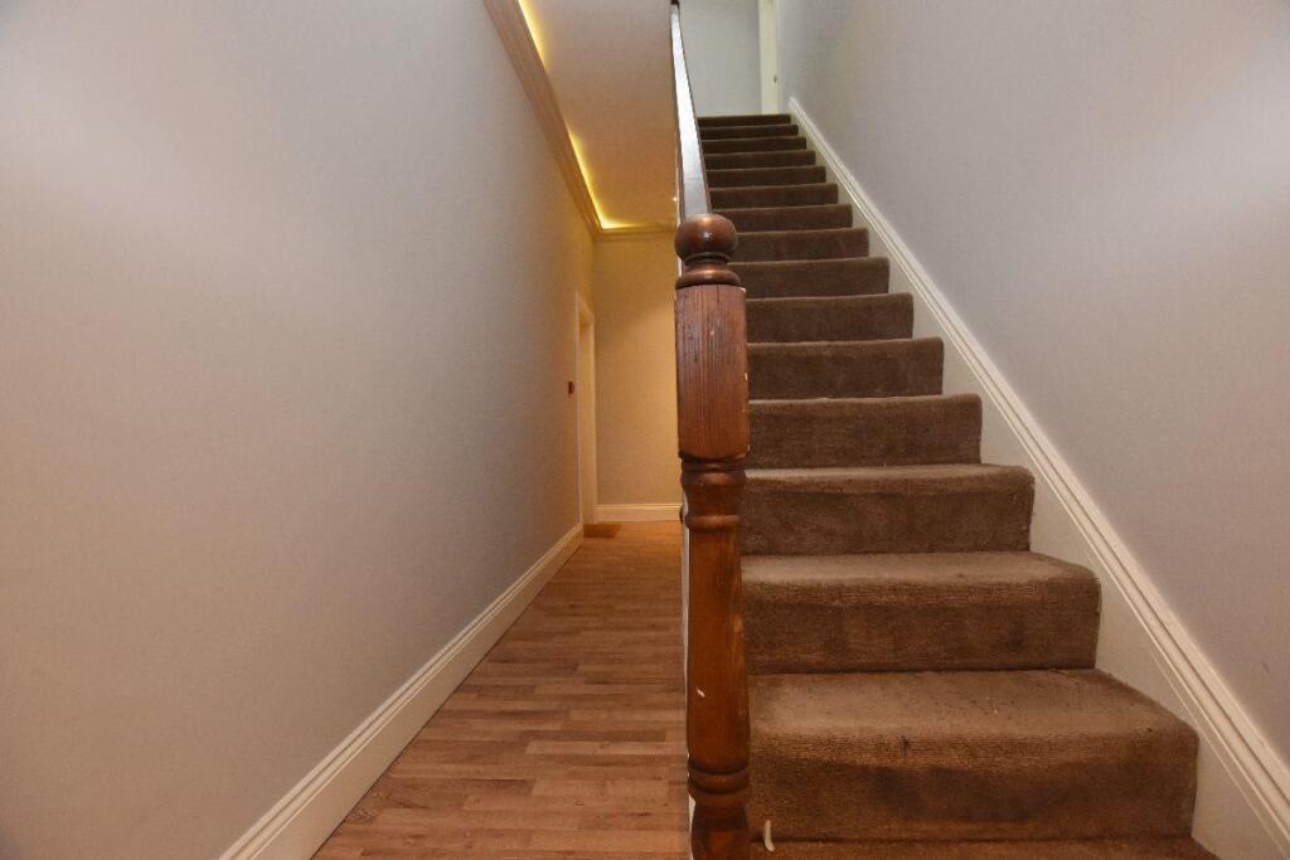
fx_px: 538
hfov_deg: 100.4
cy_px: 430
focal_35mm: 15
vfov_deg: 77.3
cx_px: 645
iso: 1800
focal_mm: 10
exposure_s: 1/60
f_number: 4
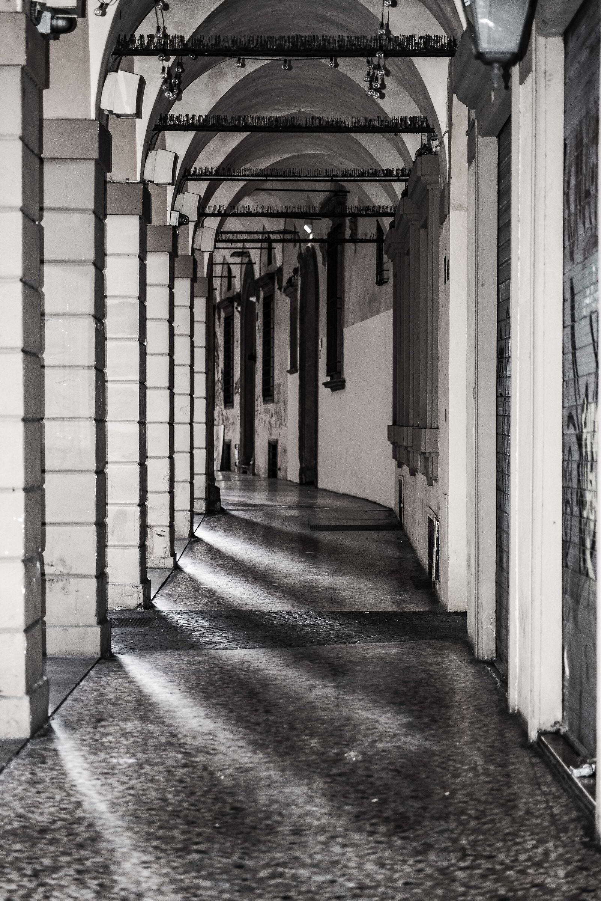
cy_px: 450
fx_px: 2252
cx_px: 300
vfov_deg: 22.6
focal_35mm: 90
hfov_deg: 15.2
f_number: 4
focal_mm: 90
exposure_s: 1/60
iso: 800
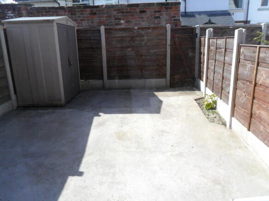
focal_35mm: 27
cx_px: 134
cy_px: 100
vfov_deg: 51.3
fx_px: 210
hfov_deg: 65.3
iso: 80
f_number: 3.5
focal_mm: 4.9
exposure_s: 1/750
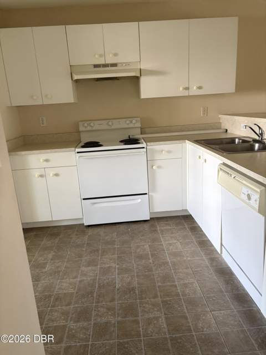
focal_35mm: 26
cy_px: 178
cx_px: 133
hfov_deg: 53.1
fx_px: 266
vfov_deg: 67.3
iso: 250
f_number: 1.6
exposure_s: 1/60
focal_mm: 5.96
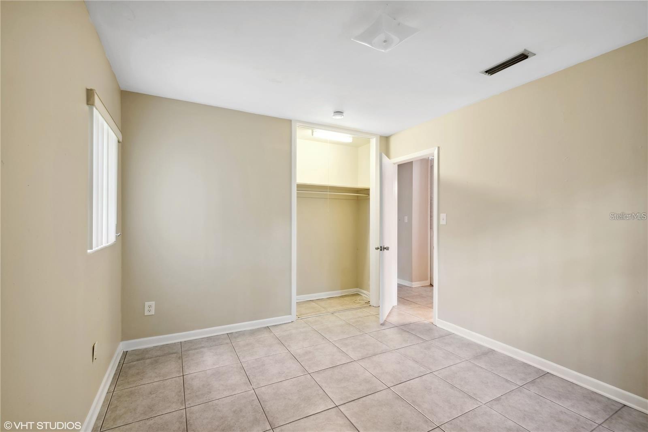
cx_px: 324
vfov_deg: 77.3
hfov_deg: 100.4
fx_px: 270
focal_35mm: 15
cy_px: 216
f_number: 8
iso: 200
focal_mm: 10
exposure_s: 1
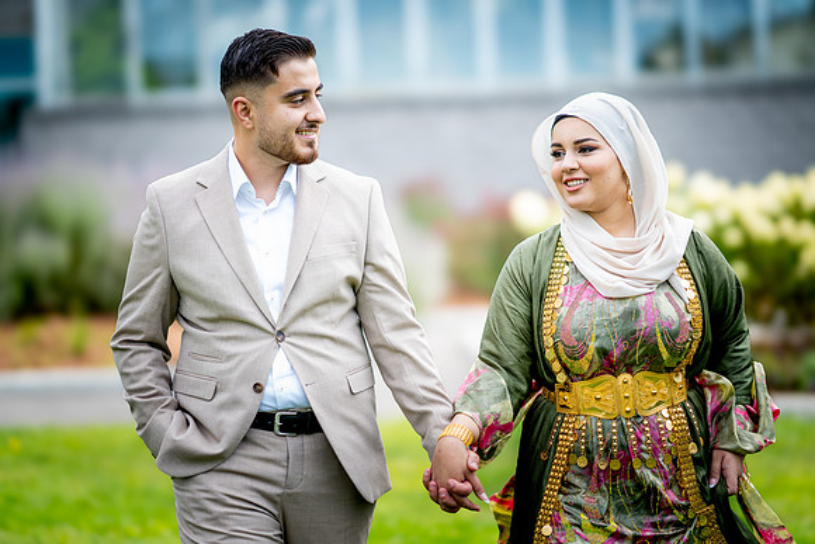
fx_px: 1925
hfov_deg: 23.9
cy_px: 272
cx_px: 408
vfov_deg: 16.1
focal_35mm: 85
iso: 100
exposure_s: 1/2500
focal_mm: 85
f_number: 1.4
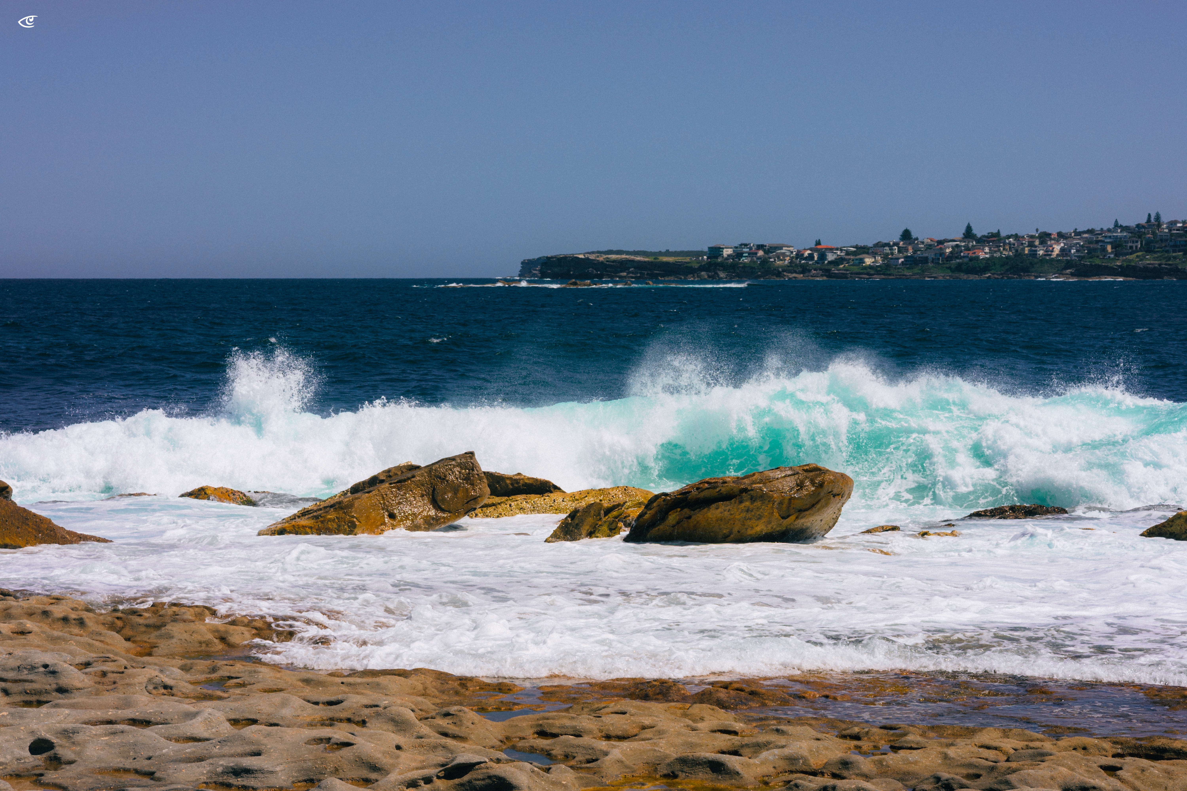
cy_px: 396
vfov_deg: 15.2
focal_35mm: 90
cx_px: 594
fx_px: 2967
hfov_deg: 22.6
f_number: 14
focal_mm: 90
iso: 100
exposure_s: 1/320
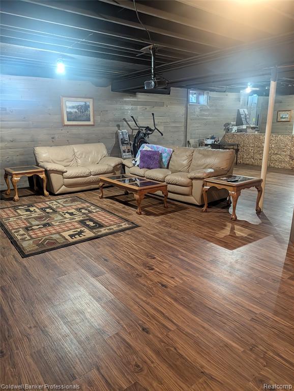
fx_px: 271
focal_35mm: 24
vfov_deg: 71.5
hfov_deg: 56.9
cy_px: 196
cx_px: 147
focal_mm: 6.9
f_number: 1.68
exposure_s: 1/60
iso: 35
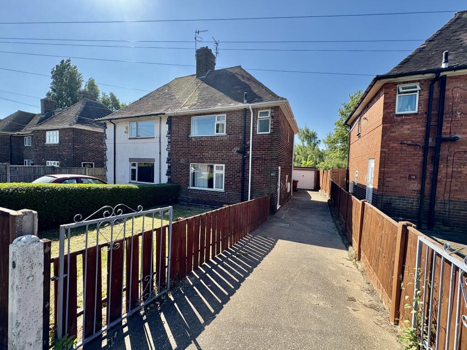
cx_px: 234
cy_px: 175
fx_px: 189
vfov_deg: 85.7
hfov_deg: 102.1
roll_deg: -2.0
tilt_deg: -1.7
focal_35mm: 14
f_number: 2.2
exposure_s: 1/541
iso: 64
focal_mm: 2.22
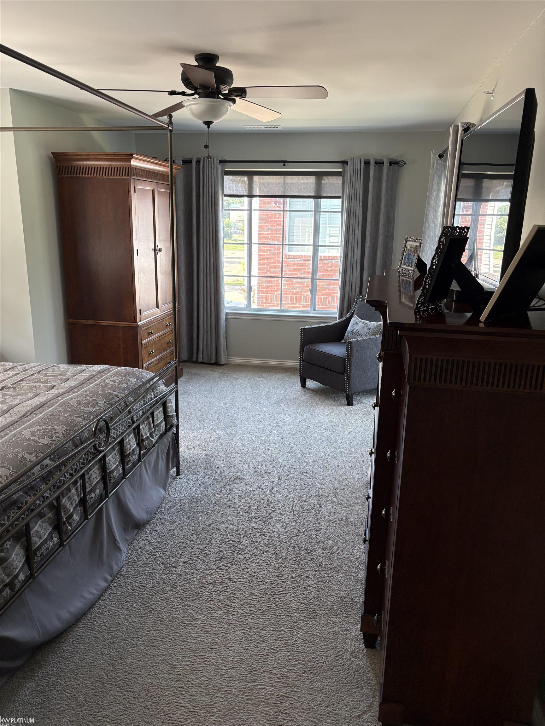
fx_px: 546
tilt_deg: -13.7
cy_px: 363
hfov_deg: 53.1
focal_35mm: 26
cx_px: 272
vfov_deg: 67.3
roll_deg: -1.5
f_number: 1.6
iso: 125
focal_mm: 5.96
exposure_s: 1/86
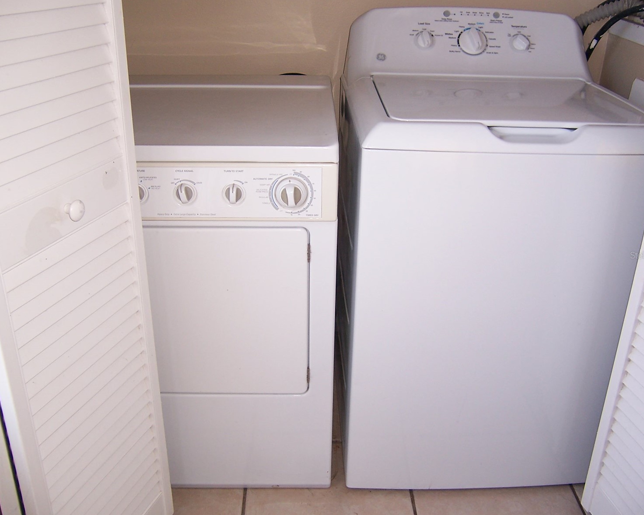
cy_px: 255
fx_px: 667
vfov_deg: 42.2
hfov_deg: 51.5
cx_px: 322
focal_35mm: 35
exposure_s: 1/60
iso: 80
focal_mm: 5.5
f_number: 2.8
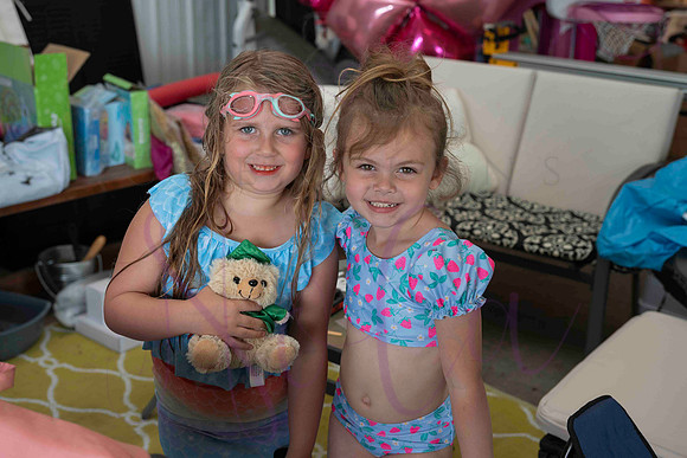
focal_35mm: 44
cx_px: 344
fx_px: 841
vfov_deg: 30.5
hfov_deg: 44.4
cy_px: 229
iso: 400
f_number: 4
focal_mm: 43
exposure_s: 1/160
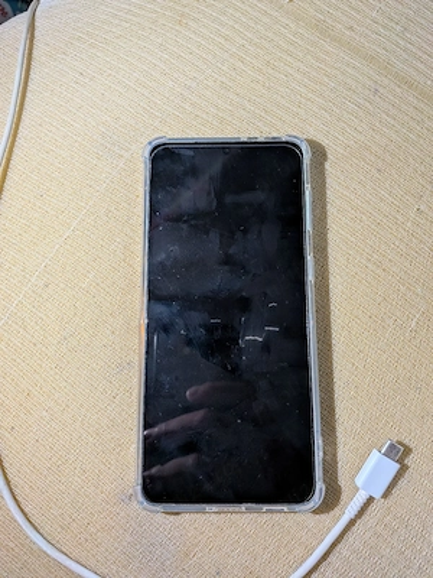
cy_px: 289
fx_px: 400
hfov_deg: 56.8
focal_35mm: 24
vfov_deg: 71.6
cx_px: 216
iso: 32
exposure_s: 1/25.1
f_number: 1.7
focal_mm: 4.53
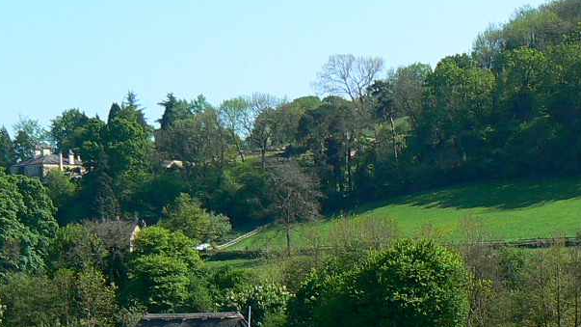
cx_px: 313
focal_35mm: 104
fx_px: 1602
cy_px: 431
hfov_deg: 20.6
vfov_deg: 11.3
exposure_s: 1/400
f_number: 5.6
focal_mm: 6
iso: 80
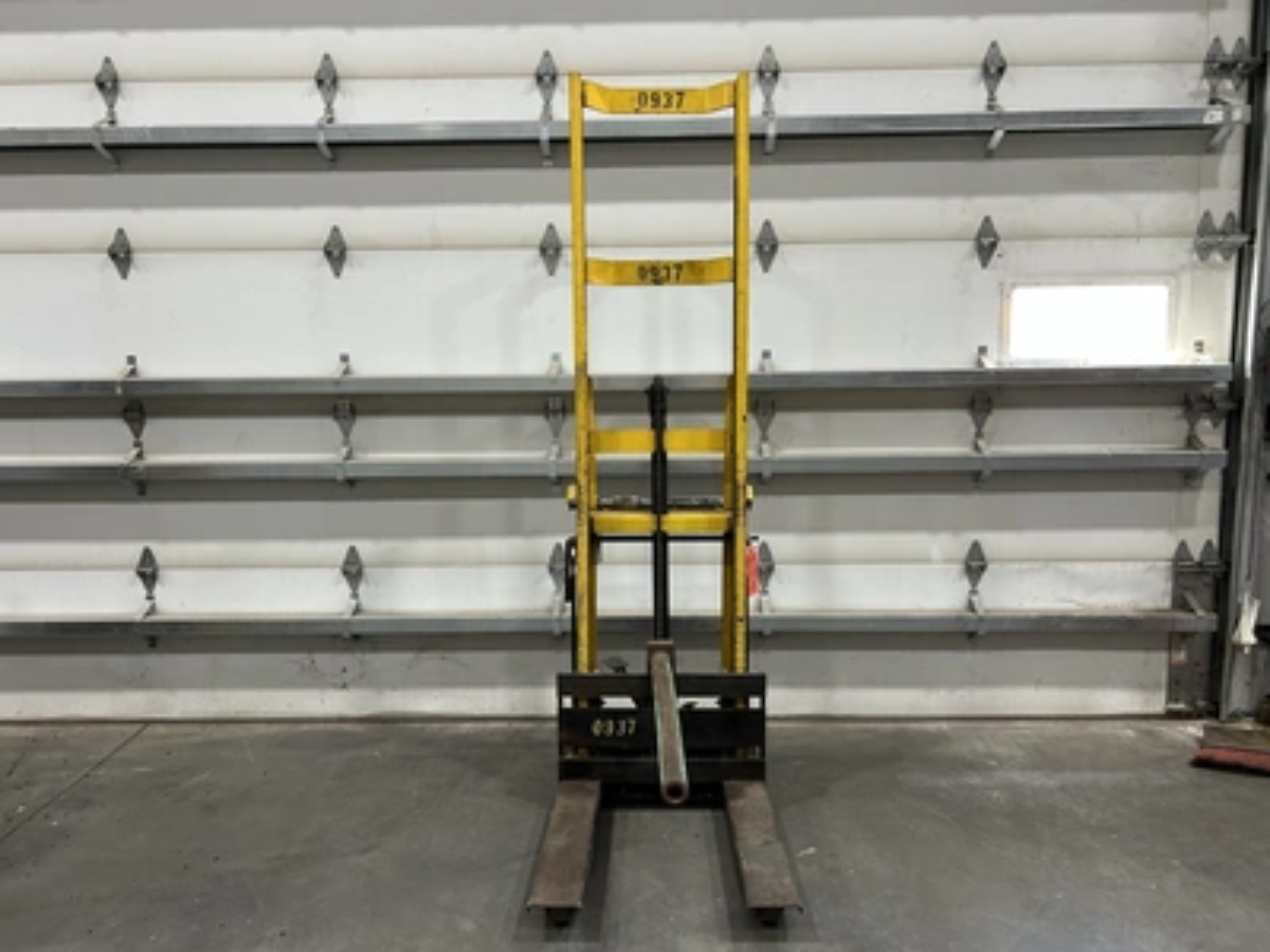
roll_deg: +1.3
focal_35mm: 26
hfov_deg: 67.3
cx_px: 635
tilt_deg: -6.6
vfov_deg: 53.1
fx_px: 954
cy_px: 476
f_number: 1.5
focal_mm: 5.7
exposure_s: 1/60
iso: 200
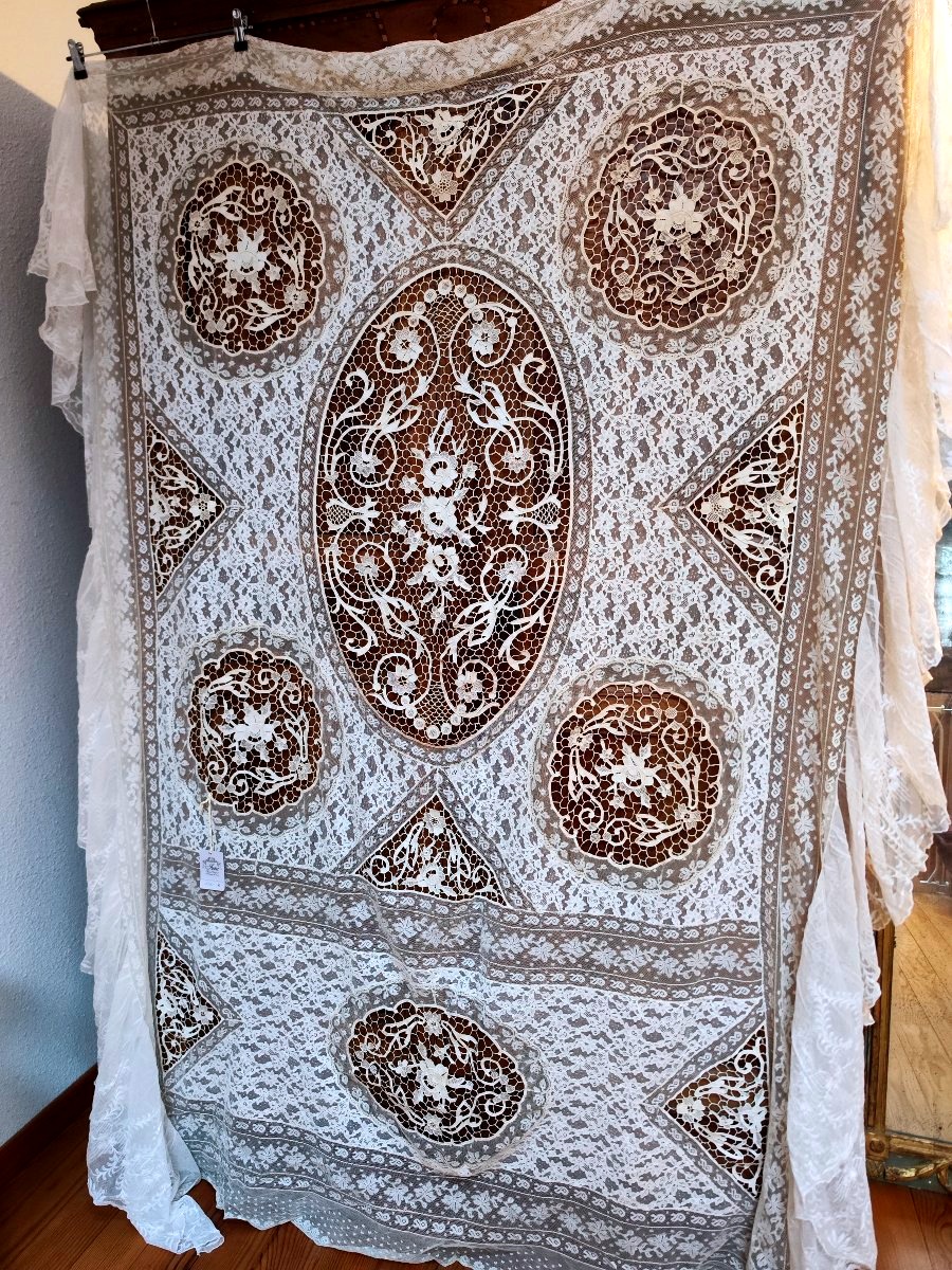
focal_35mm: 23
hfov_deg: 58.9
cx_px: 476
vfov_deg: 73.9
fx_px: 843
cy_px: 635
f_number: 1.69
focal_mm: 7.01
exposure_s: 1/50
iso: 2058
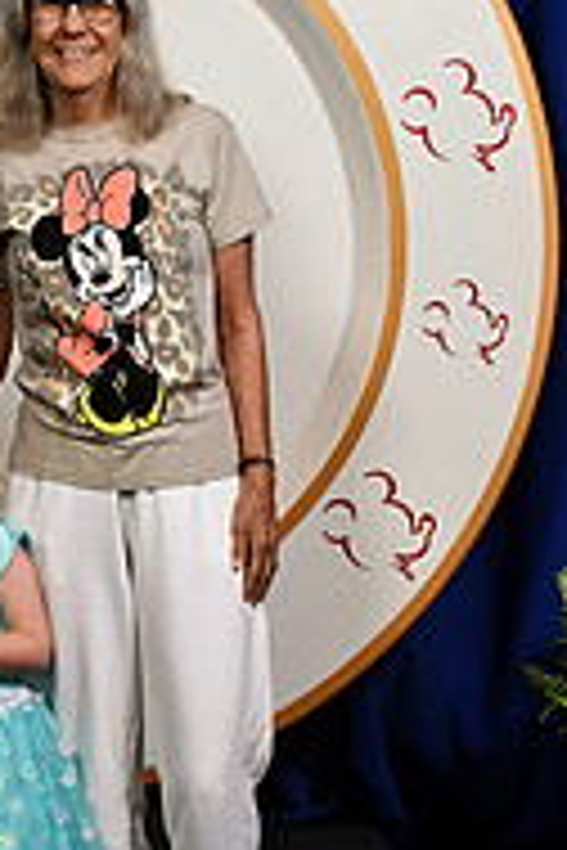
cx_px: 68
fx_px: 2362
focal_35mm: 100
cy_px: 535
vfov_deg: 20.4
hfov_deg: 13.6
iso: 1000
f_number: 7.1
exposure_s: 1/125
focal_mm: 28
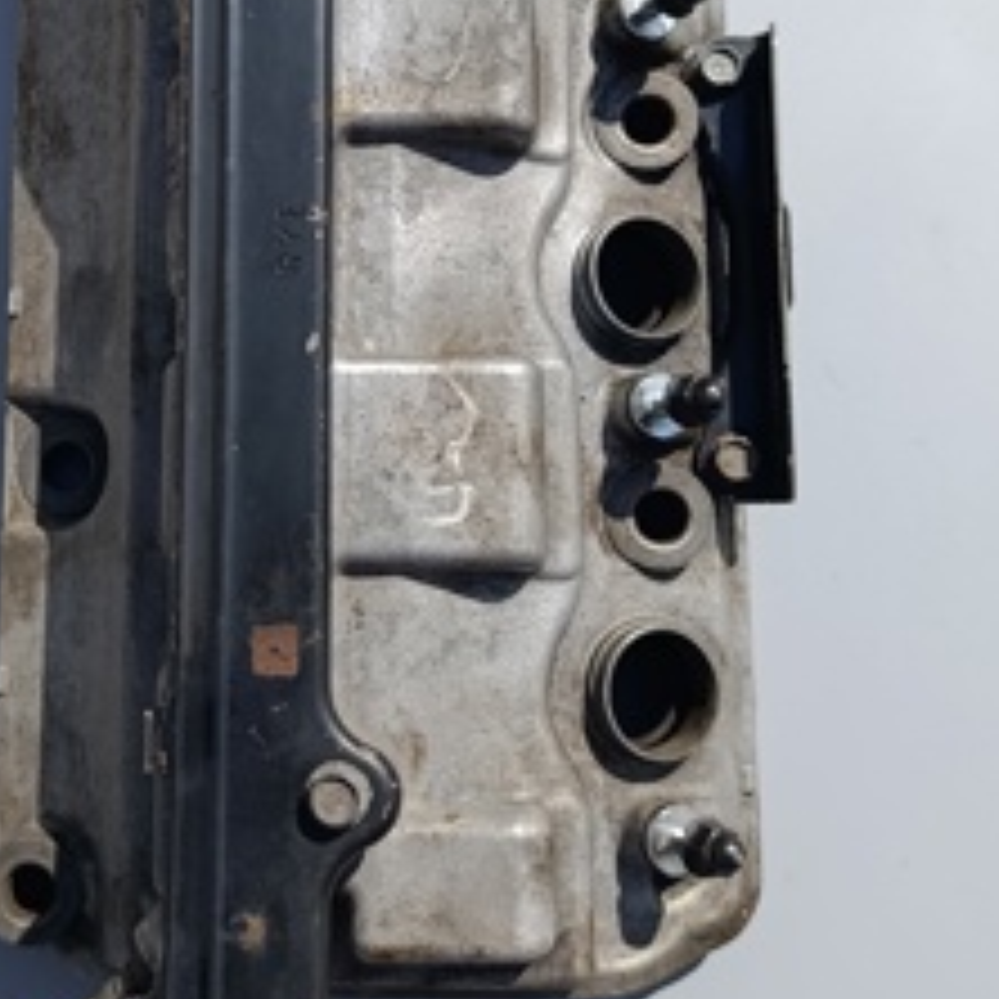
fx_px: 1437
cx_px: 317
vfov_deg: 38.0
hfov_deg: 37.8
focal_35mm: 44
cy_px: 342
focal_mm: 6.11
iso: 50
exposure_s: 1/529
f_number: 1.65
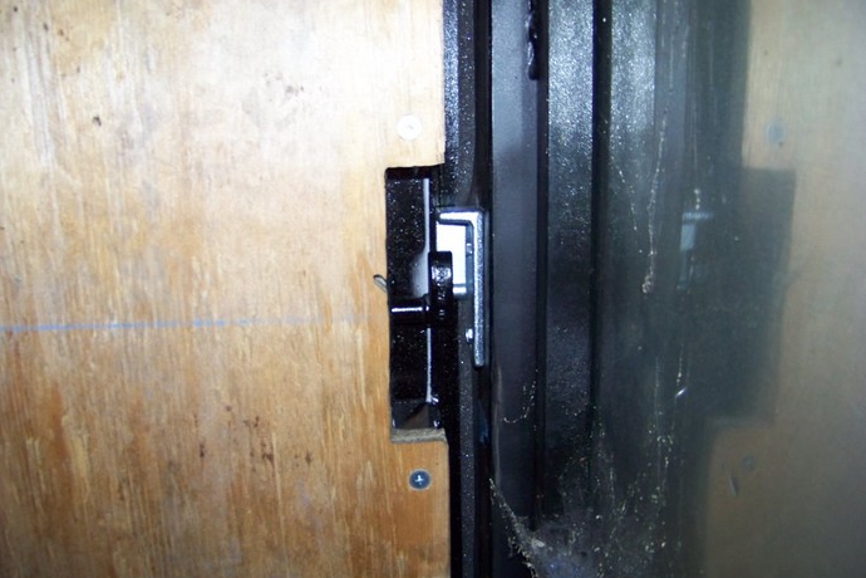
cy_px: 302
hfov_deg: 50.7
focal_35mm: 38
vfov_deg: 35.0
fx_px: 914
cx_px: 432
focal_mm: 5.85
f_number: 2.8
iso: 200
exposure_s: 1/30
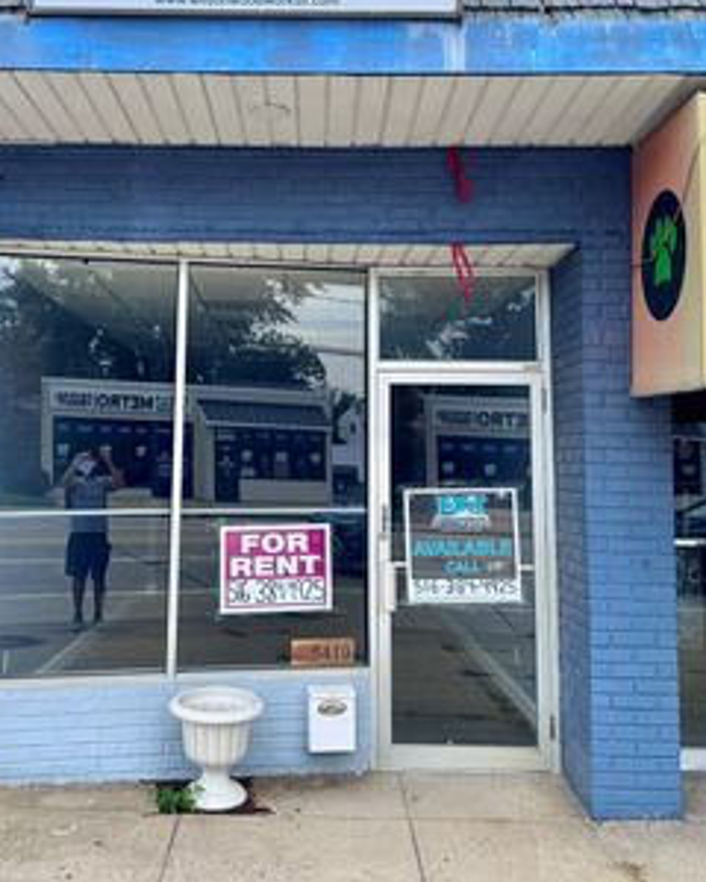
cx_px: 282
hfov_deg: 38.1
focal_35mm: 39
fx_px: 1019
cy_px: 354
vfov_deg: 46.6
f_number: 1.78
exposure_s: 1/1076
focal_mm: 6.76
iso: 80
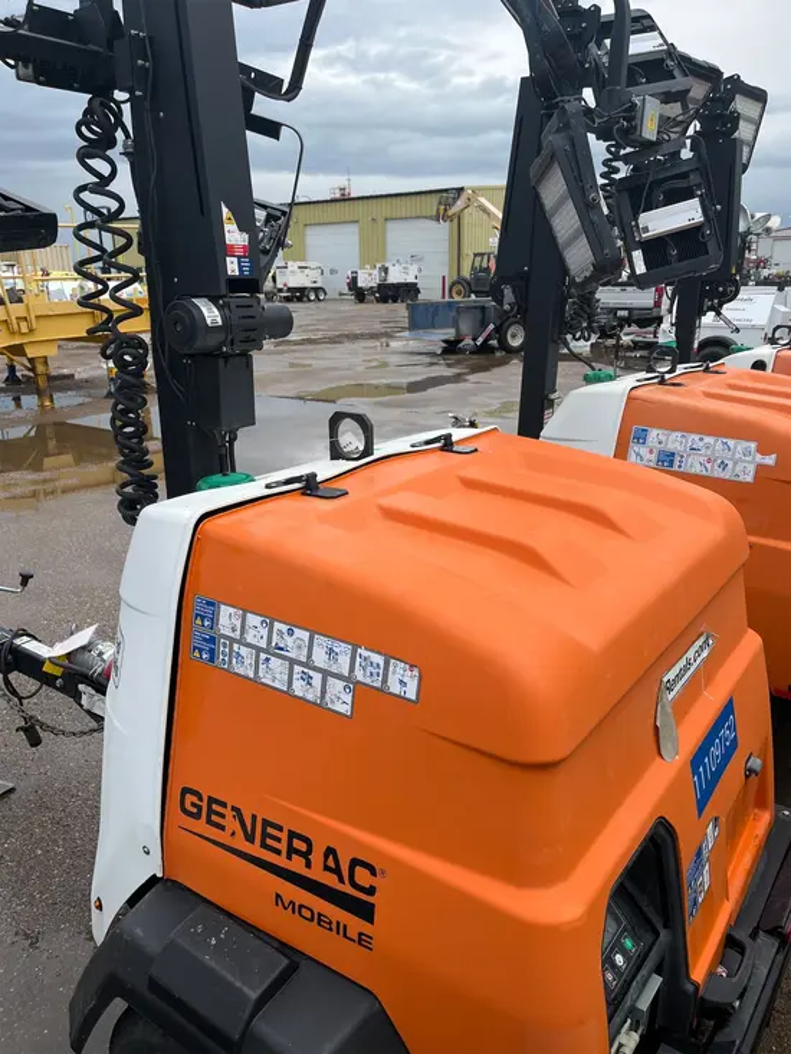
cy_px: 527
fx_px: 792
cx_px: 396
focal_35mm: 26
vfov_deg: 67.3
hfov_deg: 53.1
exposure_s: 1/2358
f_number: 1.6
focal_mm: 5.1
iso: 50
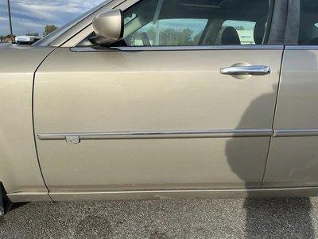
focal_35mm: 28
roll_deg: -2.4
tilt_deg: -14.5
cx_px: 159
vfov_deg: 49.7
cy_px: 120
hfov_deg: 63.4
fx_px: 257
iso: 25
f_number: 1.8
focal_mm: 3
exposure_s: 1/1121
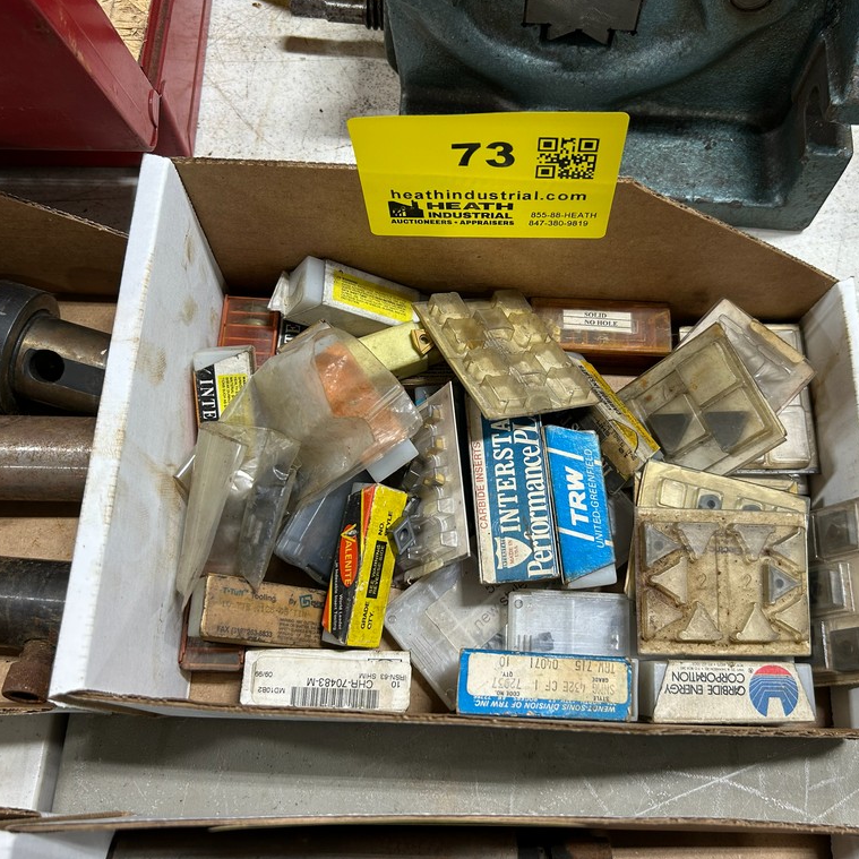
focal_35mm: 31
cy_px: 428
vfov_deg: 52.5
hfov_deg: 52.4
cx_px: 483
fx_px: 870
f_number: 1.5
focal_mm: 5.7
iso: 64
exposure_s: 1/60
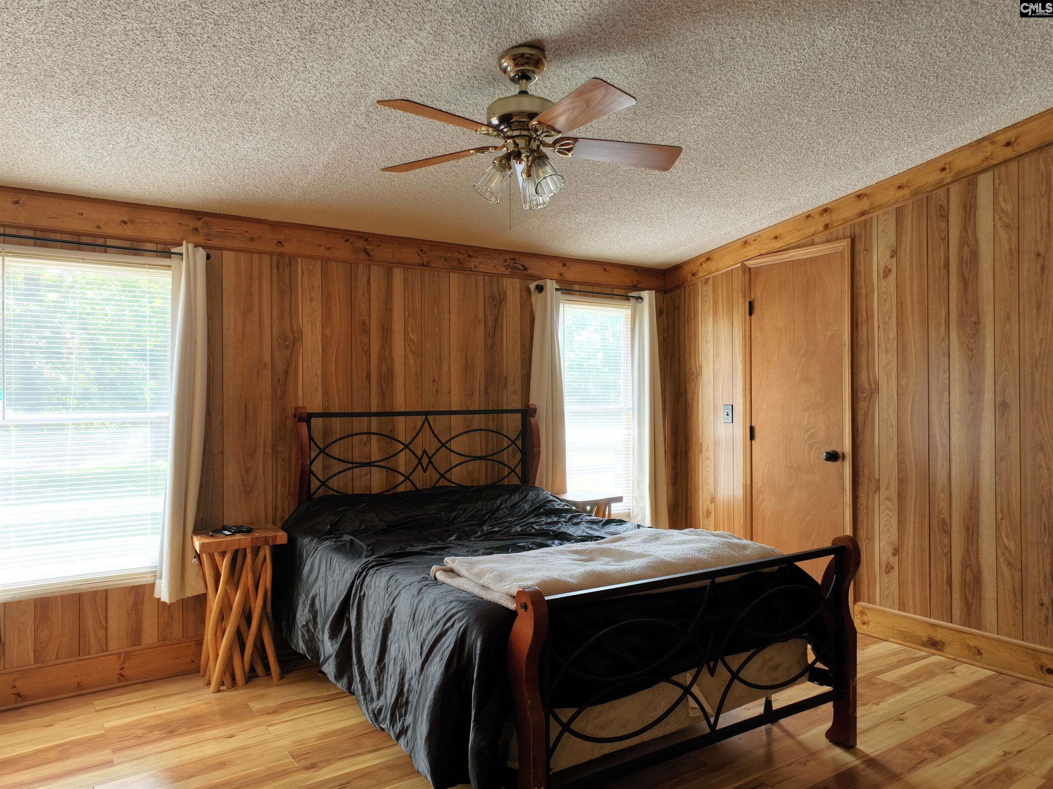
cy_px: 394
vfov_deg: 56.8
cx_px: 526
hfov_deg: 71.6
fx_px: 730
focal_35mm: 24
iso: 200
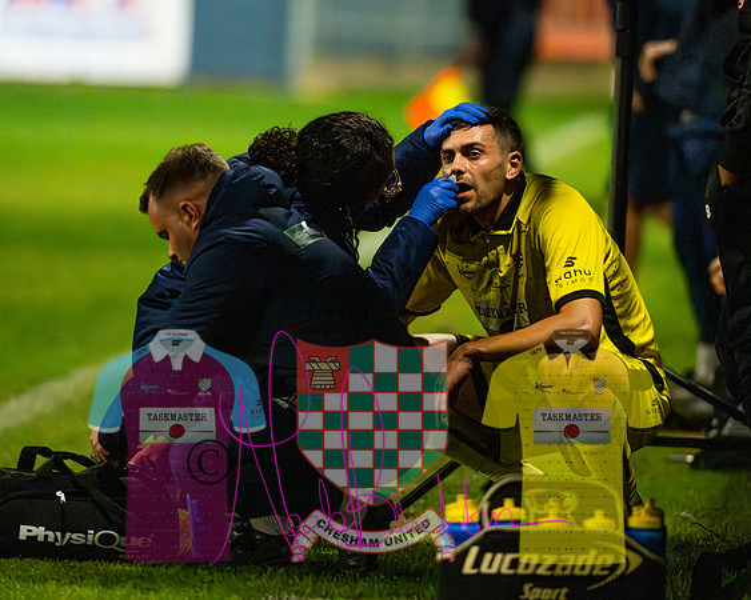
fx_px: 8929
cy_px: 243
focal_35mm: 402
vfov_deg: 3.9
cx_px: 447
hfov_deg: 4.8
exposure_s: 1/1250
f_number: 2.8
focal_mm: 300
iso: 8000
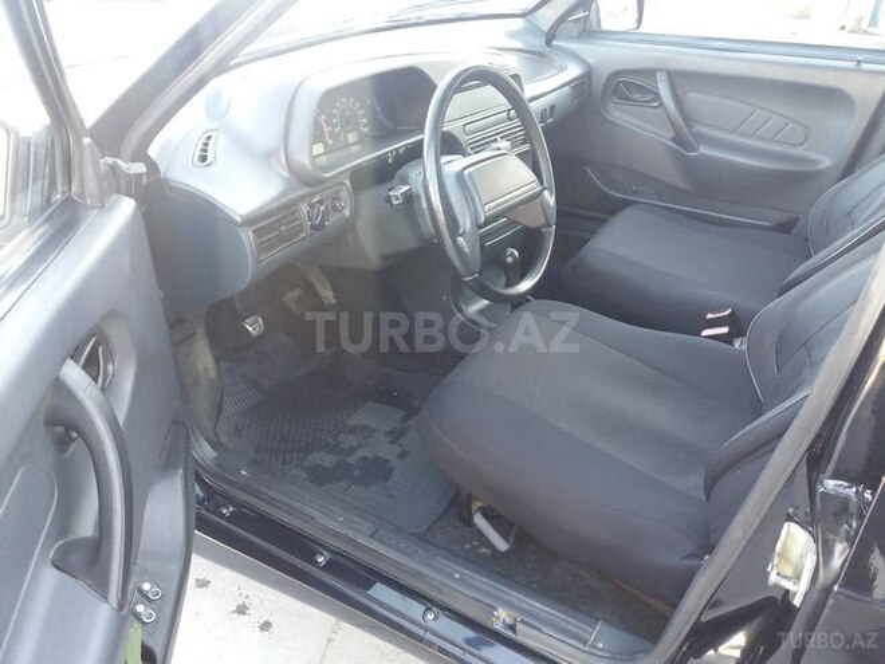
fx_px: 716
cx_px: 442
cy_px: 332
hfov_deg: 63.4
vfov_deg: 49.7
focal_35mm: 28
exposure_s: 1/29
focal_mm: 3.7
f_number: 1.9
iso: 160
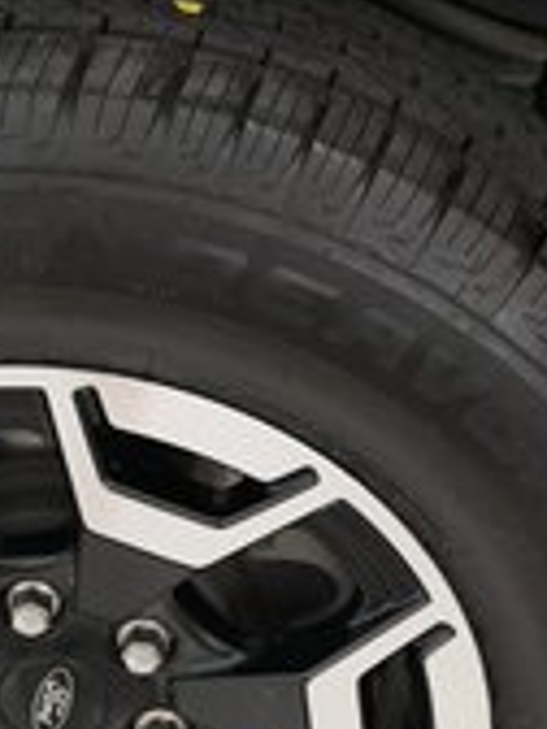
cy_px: 399
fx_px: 1854
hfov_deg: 16.6
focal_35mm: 88
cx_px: 74
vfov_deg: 22.2
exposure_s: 1/250
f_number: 2.8
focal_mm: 24
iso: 4000
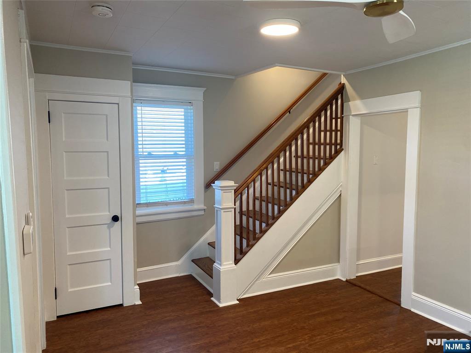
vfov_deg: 53.1
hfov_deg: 67.3
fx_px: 354
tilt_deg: -5.9
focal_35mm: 26
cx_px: 236
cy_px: 176
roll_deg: +0.0
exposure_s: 1/120
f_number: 1.8
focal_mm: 4.25
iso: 125
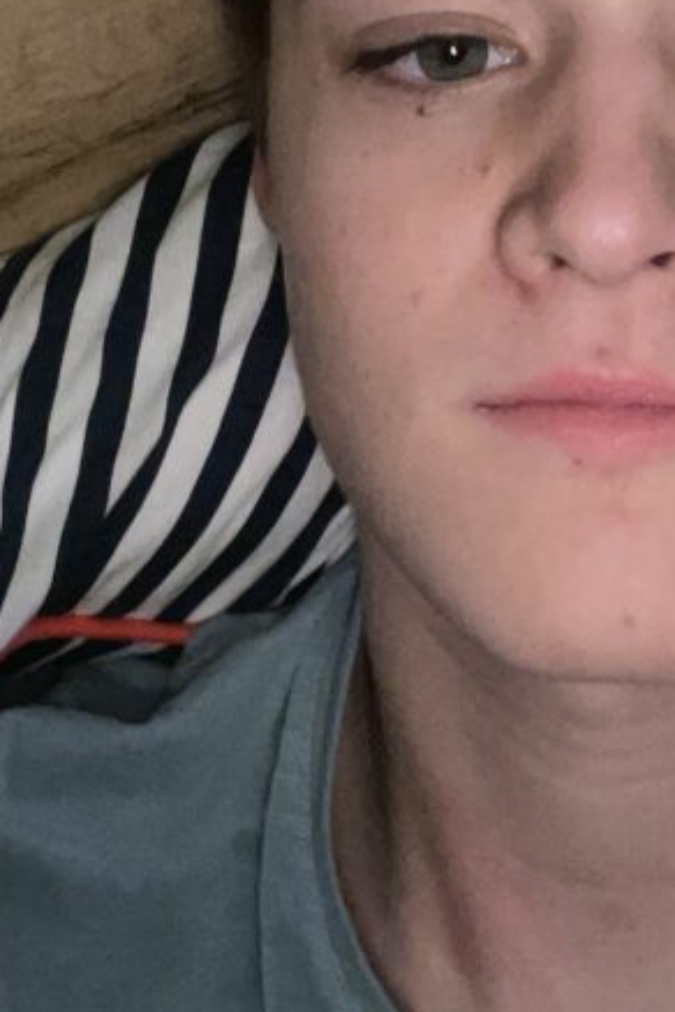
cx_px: 384
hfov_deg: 18.7
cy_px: 46
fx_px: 2053
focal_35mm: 73
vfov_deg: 26.5
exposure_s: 1/22
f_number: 2.2
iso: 400
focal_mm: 2.71
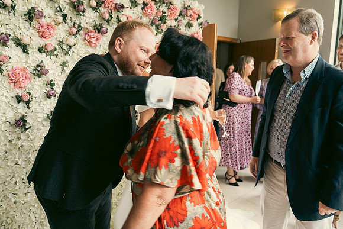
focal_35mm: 31
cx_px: 172
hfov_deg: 60.3
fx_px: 295
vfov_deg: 42.3
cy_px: 114
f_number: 3.5
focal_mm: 31
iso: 640
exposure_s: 1/160
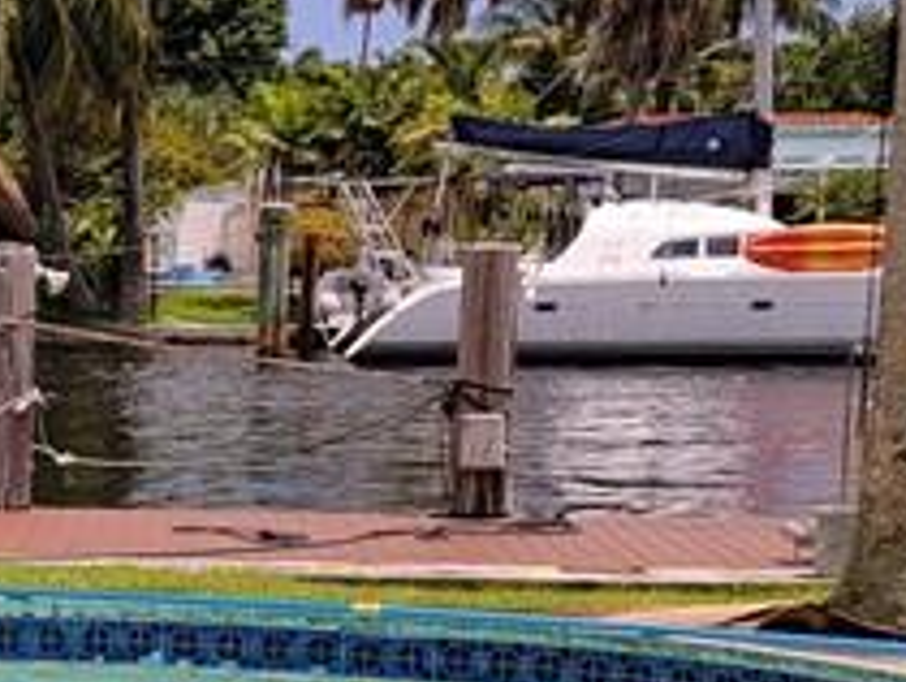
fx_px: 3066
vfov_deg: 12.5
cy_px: 755
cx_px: -414
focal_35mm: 117
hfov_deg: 15.6
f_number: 1.8
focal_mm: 6.7
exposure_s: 1/1453
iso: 16
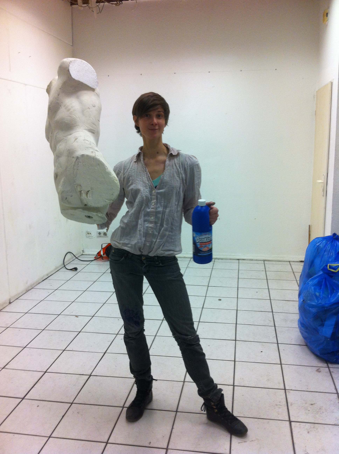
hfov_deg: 40.6
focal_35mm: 35
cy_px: 227
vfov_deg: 52.7
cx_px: 170
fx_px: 458
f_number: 2.8
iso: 100
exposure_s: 1/30
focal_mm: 3.85
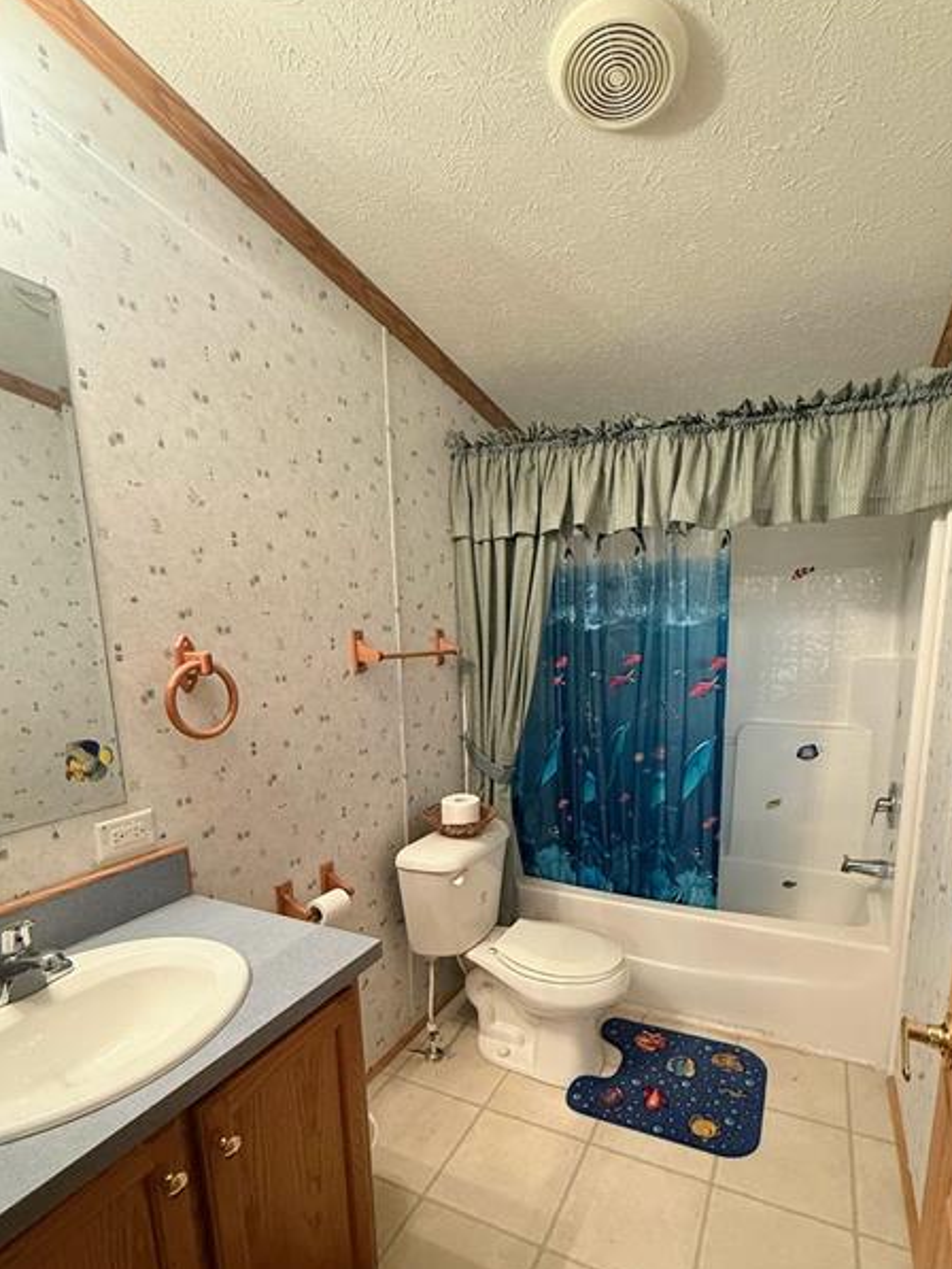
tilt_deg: -10.5
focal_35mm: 18
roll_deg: +0.6
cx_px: 508
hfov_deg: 71.5
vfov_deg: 86.8
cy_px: 752
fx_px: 660
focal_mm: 2.22
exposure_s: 1/60
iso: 500
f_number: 2.2
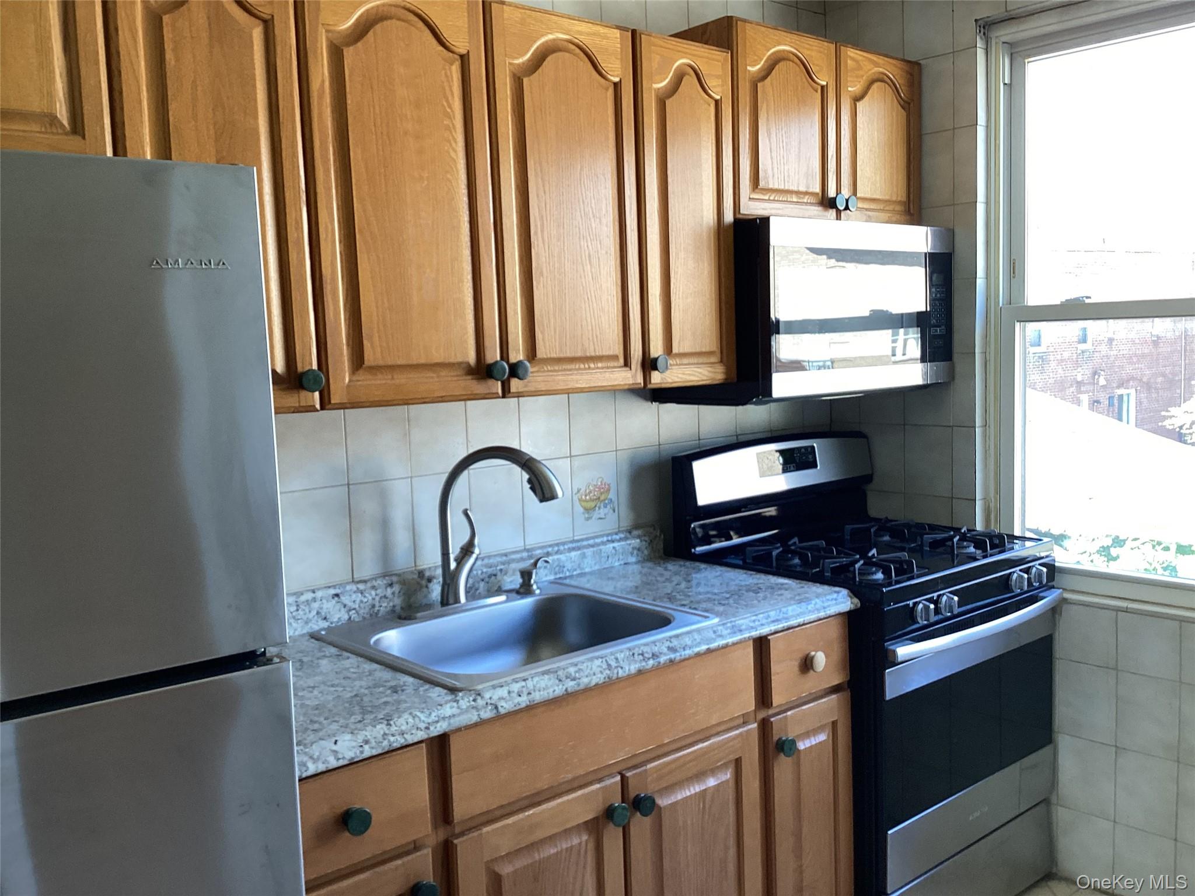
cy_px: 448
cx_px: 598
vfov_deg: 45.4
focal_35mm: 31
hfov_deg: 58.4
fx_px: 1070
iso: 50
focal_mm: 3.3
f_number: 2.4
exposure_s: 1/60
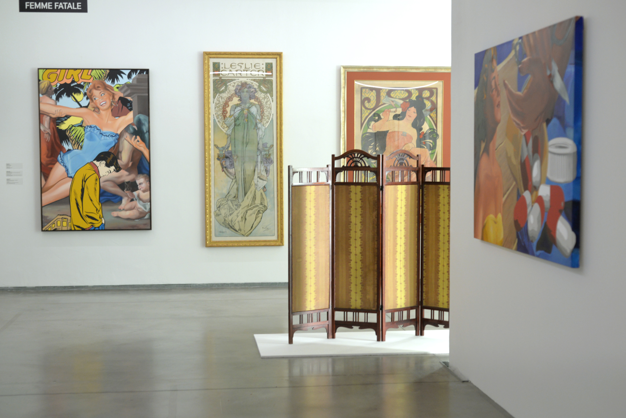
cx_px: 313
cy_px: 209
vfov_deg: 27.0
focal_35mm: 50
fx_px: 870
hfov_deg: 39.6
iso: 800
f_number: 3.5
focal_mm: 50
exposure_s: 1/50
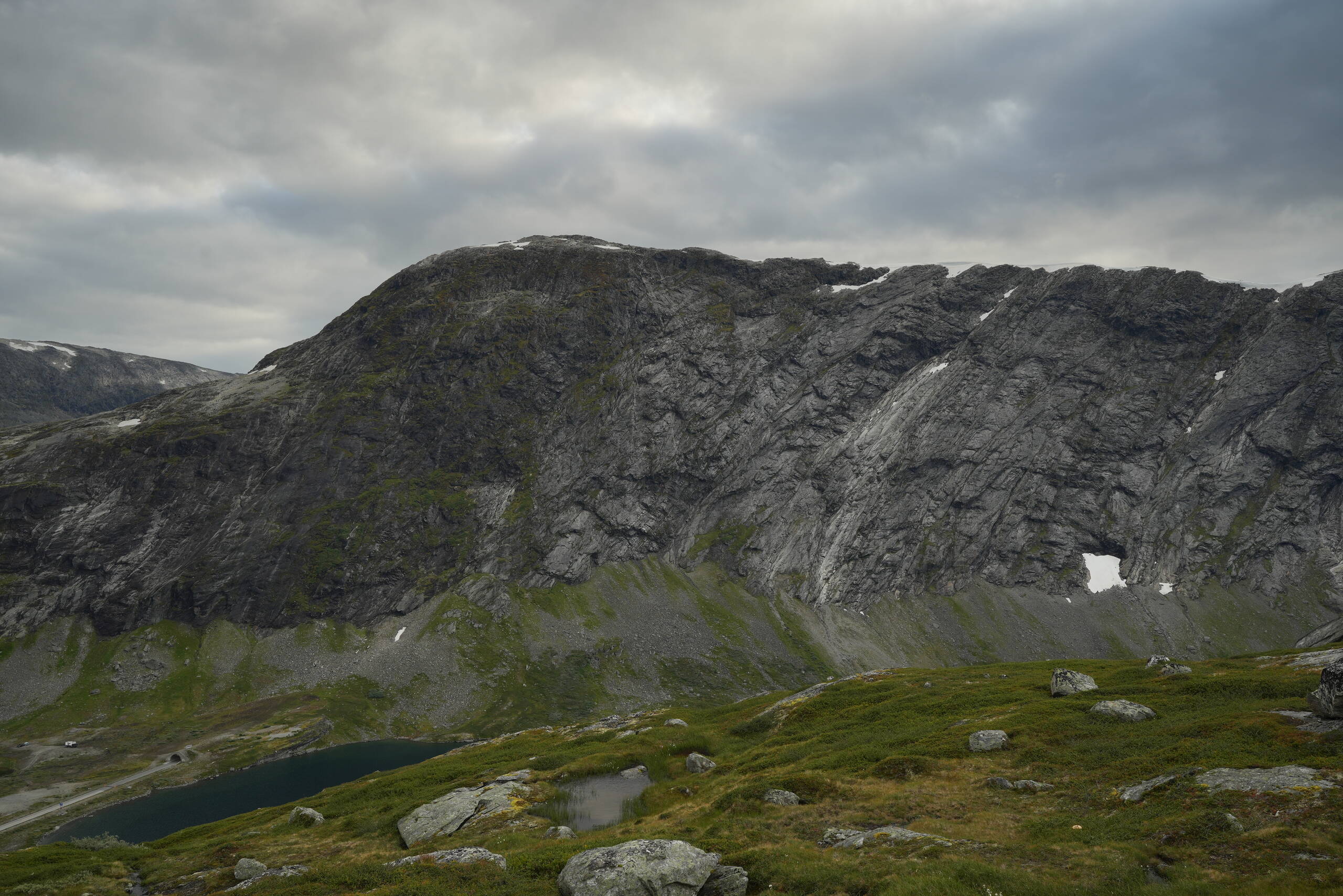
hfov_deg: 64.6
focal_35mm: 28
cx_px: 672
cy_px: 448
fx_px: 1063
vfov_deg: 45.7
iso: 100
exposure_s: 1/80
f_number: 9
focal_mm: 28.5
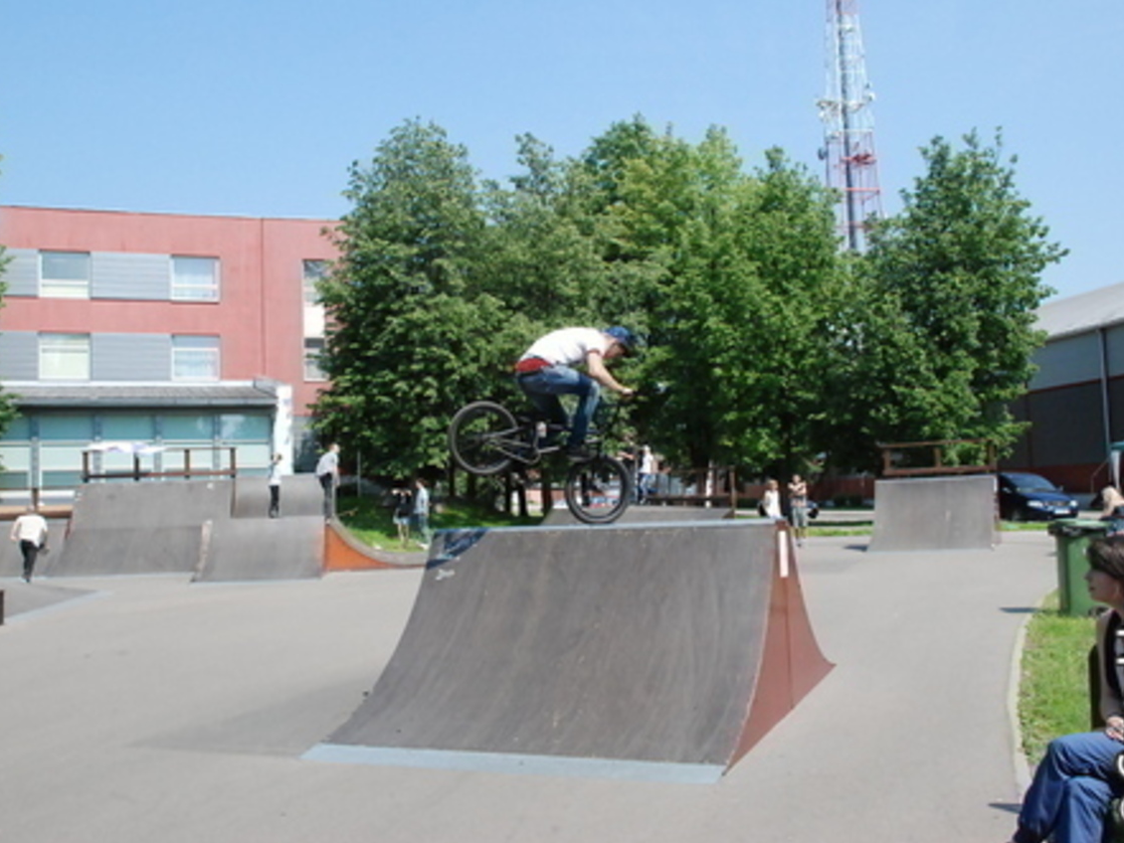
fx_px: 1169
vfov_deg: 39.7
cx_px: 528
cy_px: 421
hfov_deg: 51.3
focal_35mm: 36
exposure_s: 1/1500
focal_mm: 22
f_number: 6.7
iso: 1250
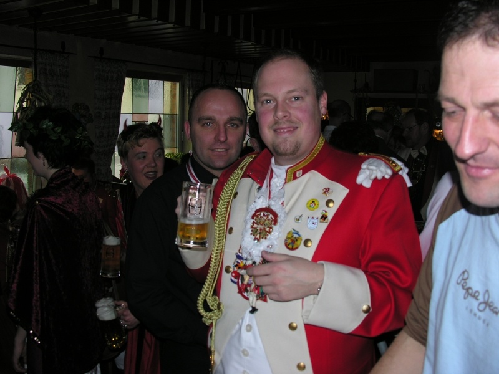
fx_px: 505
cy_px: 187
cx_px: 250
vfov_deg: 40.7
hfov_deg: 52.6
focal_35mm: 35
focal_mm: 8.9
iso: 50
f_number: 2.8
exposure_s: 1/60.1
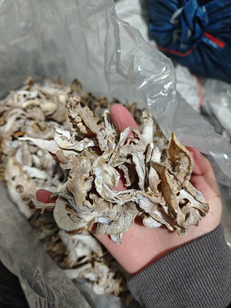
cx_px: 116
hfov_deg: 58.9
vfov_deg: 73.9
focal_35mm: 23
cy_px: 154
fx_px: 205
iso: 500
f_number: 1.62
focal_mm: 6.55
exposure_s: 1/51.6
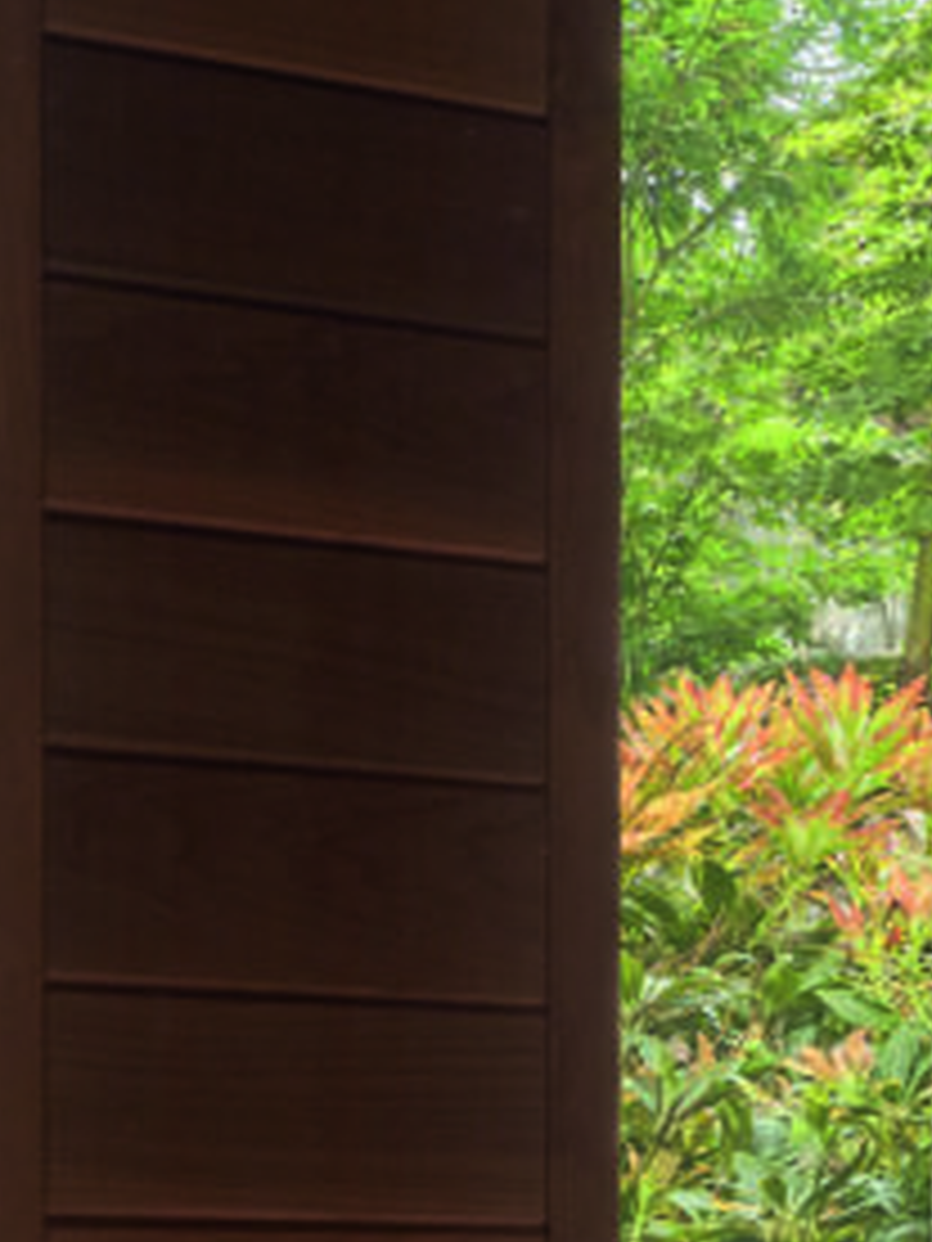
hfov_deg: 10.3
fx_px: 4990
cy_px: 1503
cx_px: 1477
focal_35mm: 139
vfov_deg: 13.8
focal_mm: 32.1
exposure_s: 1/20
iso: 320
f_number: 22
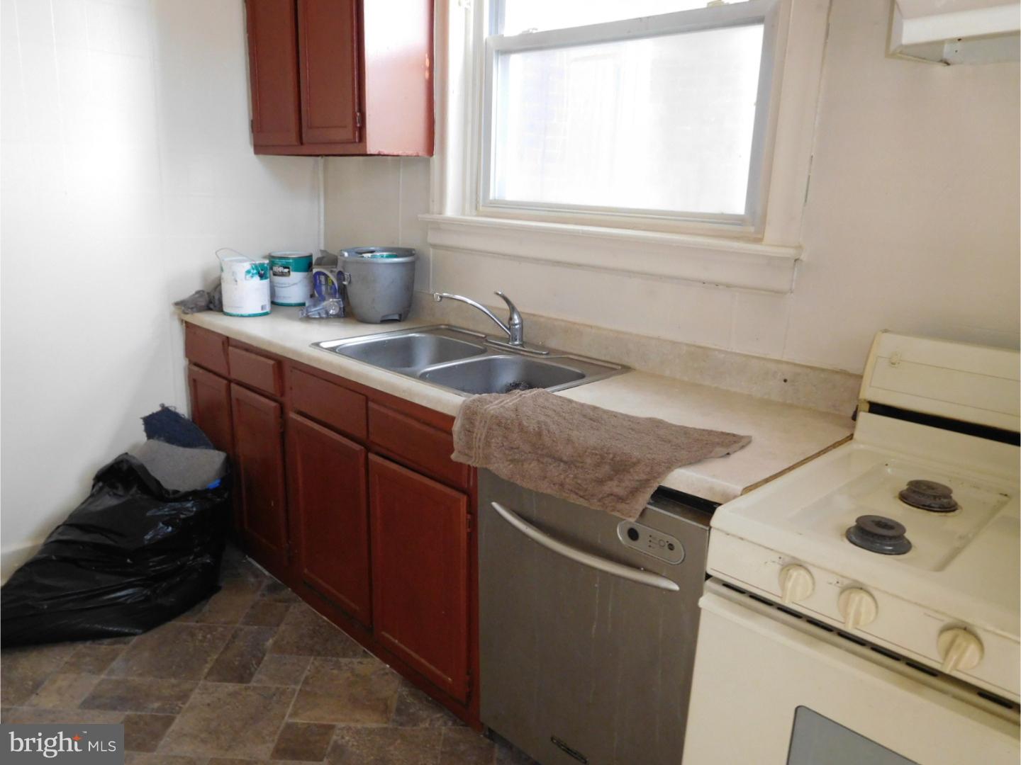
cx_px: 510
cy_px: 382
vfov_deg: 54.9
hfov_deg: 69.4
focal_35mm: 25
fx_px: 737
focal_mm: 4.5
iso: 400
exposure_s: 1/30
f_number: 3.4
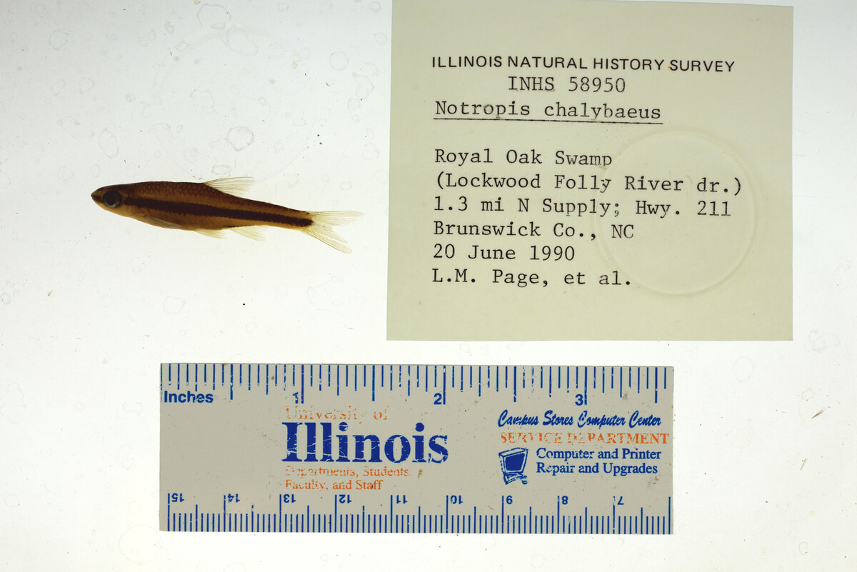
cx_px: 428
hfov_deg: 33.4
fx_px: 1429
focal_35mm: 60
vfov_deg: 22.6
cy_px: 286
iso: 100
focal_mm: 60
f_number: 10
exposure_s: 1/200
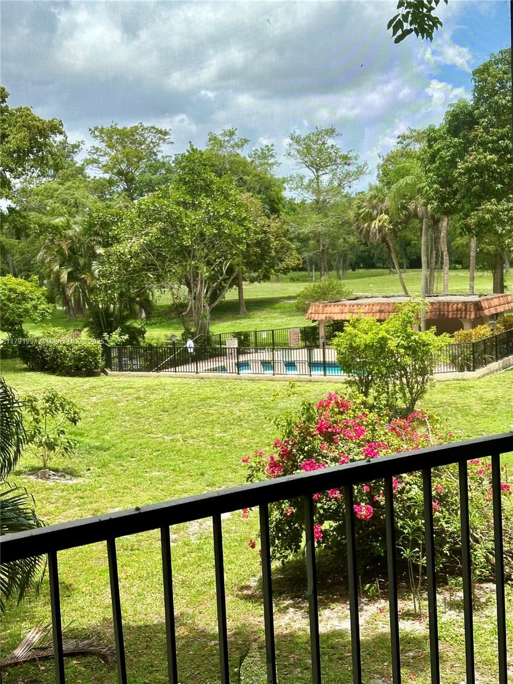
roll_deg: +2.6
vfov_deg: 39.7
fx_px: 948
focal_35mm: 48
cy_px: 342
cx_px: 256
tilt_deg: -4.7
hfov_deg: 30.3
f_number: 1.78
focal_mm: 6.86
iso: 64
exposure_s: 1/1497
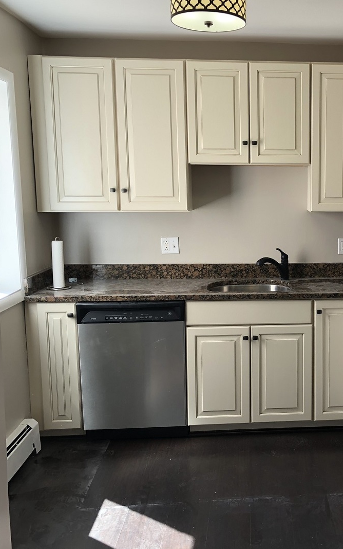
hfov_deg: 30.7
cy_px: 274
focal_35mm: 40
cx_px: 302
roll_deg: -0.6
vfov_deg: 49.3
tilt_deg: -8.2
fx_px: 598
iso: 50
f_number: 1.8
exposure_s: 1/120
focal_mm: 3.99
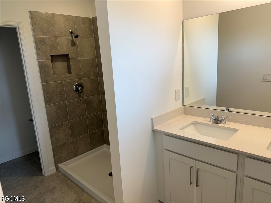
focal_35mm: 24
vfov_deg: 56.8
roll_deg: +3.6
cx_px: 136
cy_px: 102
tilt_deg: -11.3
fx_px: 188
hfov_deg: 71.6
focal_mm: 6.76
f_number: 1.78
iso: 64
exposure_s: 1/159
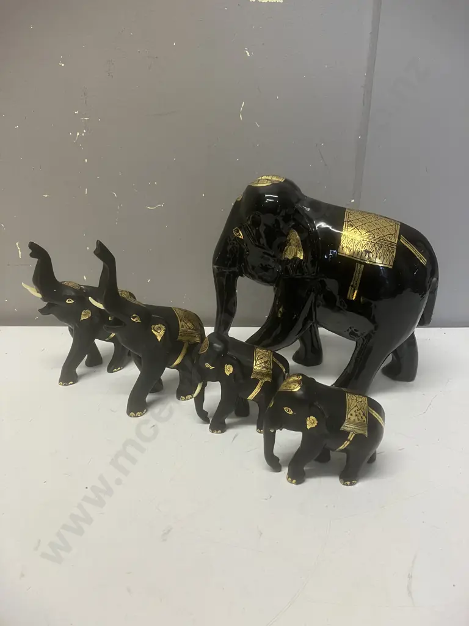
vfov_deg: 63.4
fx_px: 506
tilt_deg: -20.7
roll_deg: -1.1
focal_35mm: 28
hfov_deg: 49.7
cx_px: 234
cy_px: 313
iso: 80
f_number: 1.8
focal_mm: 3.99
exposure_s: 1/50
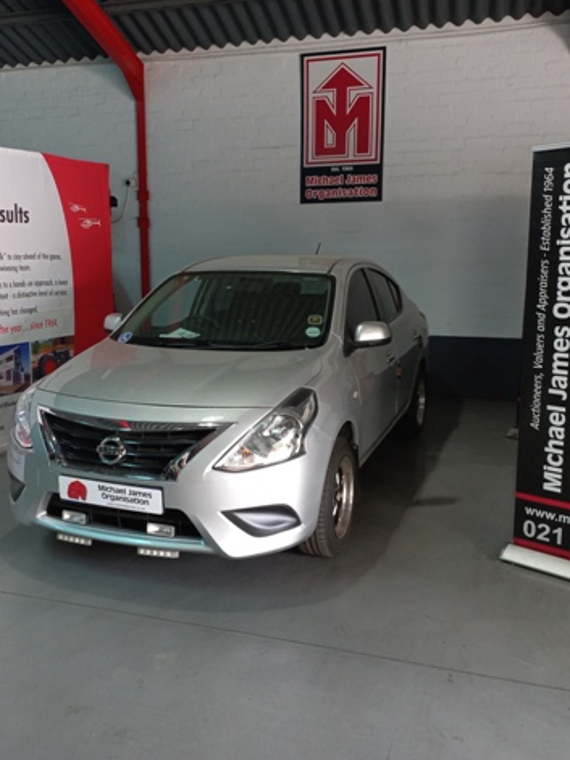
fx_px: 747
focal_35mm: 34
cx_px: 241
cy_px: 379
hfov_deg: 41.7
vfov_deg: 54.0
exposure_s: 1/50
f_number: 1.8
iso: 160
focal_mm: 4.6
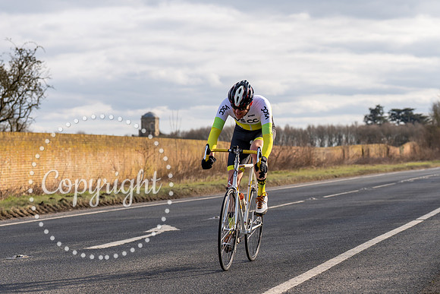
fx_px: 1265
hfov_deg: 19.7
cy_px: 136
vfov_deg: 13.2
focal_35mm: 104
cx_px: 244
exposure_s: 1/800
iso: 100
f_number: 4
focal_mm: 70
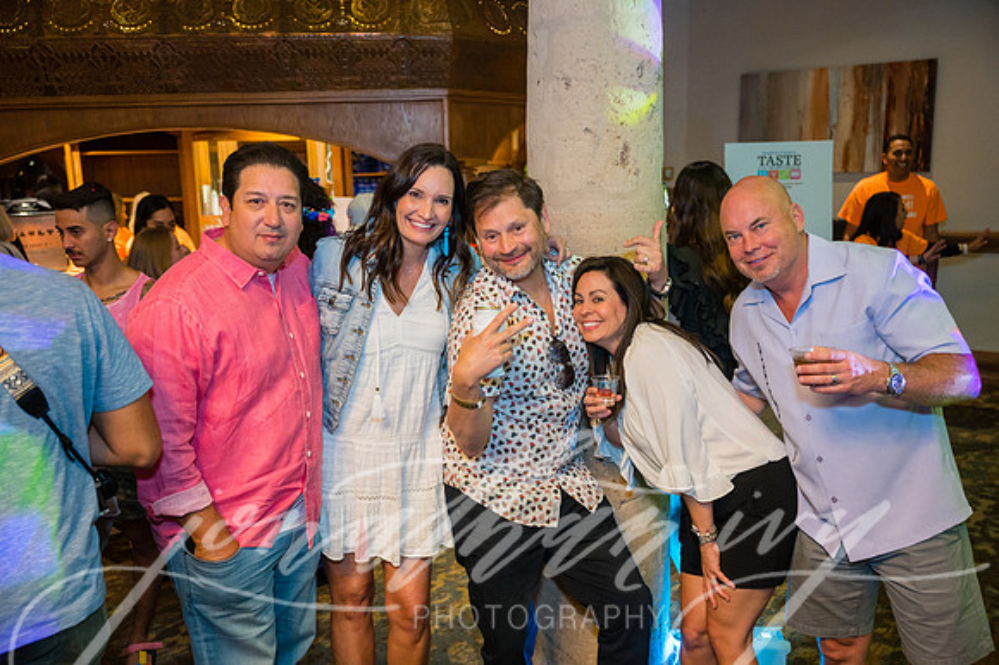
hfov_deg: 58.0
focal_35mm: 32
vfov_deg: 40.5
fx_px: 901
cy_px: 332
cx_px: 500
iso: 2500
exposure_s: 1/125
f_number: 2.8
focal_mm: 32.5
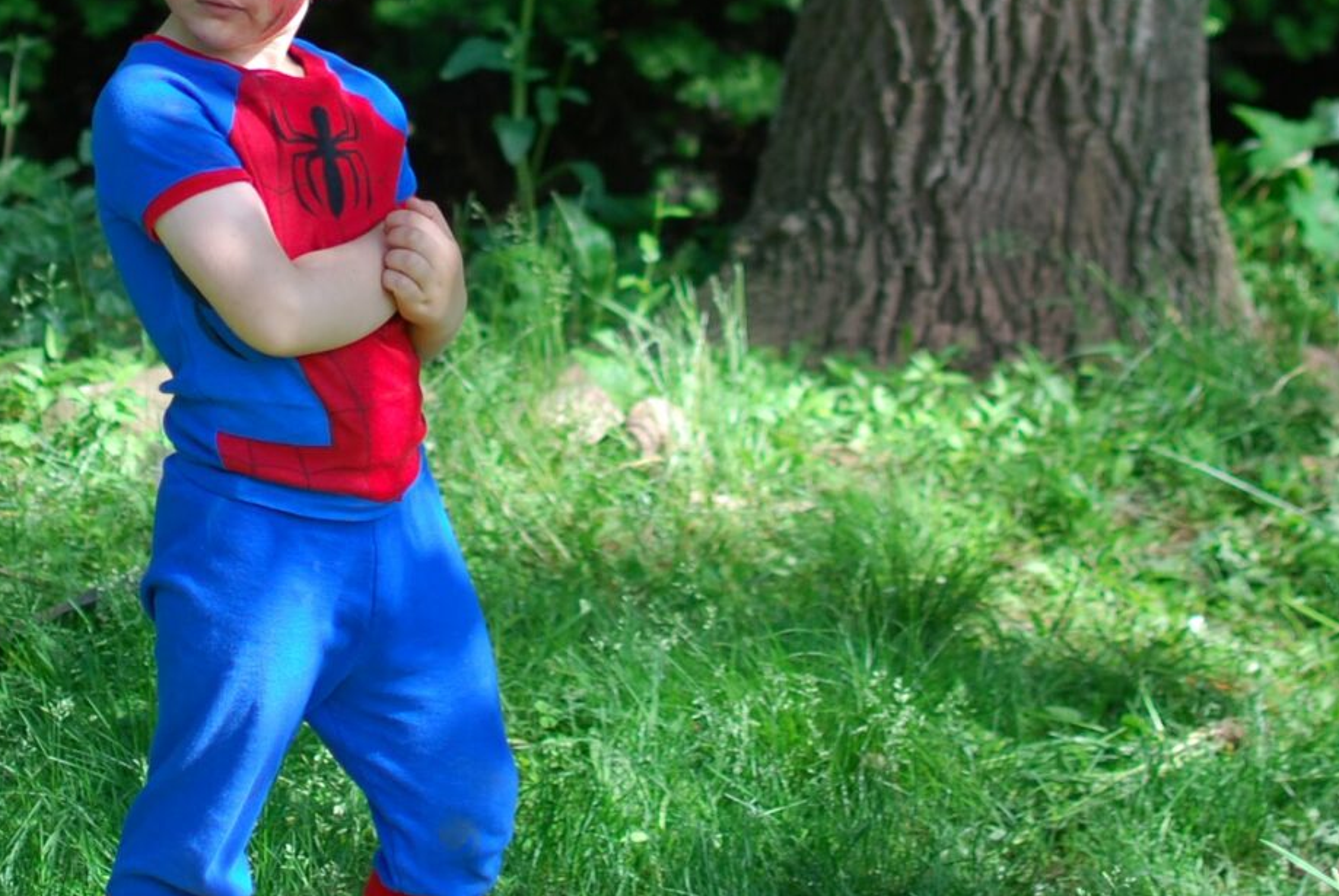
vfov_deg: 9.4
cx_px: 299
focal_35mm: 146
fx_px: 5453
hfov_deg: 13.9
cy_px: 119
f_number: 1.8
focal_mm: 35
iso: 100
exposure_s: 1/640
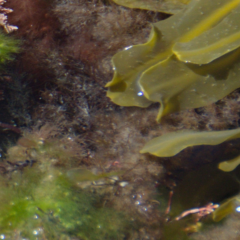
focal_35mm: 734
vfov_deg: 2.4
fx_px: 5754
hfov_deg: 2.4
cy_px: 249
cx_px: -386
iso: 400
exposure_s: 1/250
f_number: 5.3
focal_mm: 95
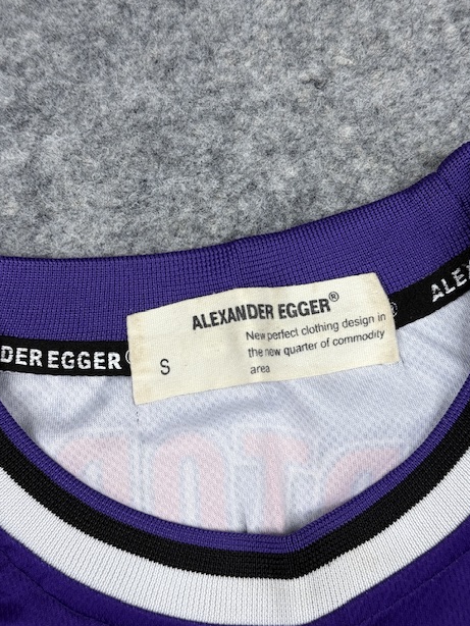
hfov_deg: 29.1
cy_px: 310
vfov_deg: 38.2
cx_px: 237
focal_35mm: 50
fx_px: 905
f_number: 1.78
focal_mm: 6.76
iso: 50
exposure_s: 1/121
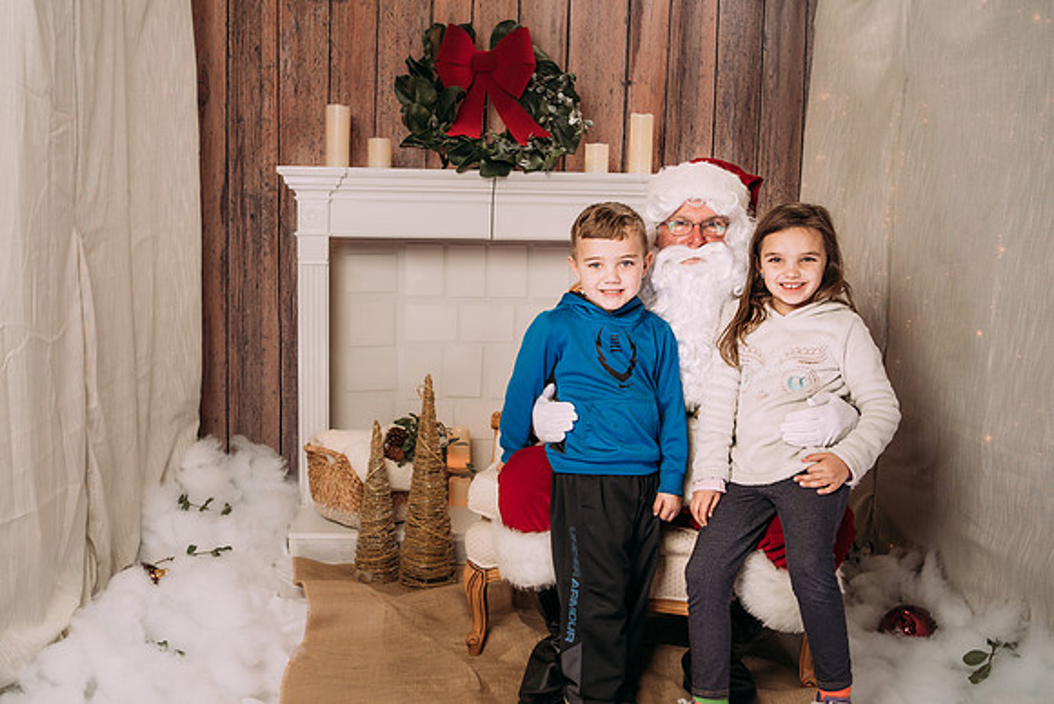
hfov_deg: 48.9
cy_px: 370
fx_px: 1157
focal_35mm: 39
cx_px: 475
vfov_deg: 33.8
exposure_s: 1/100
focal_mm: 35
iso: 100
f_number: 5
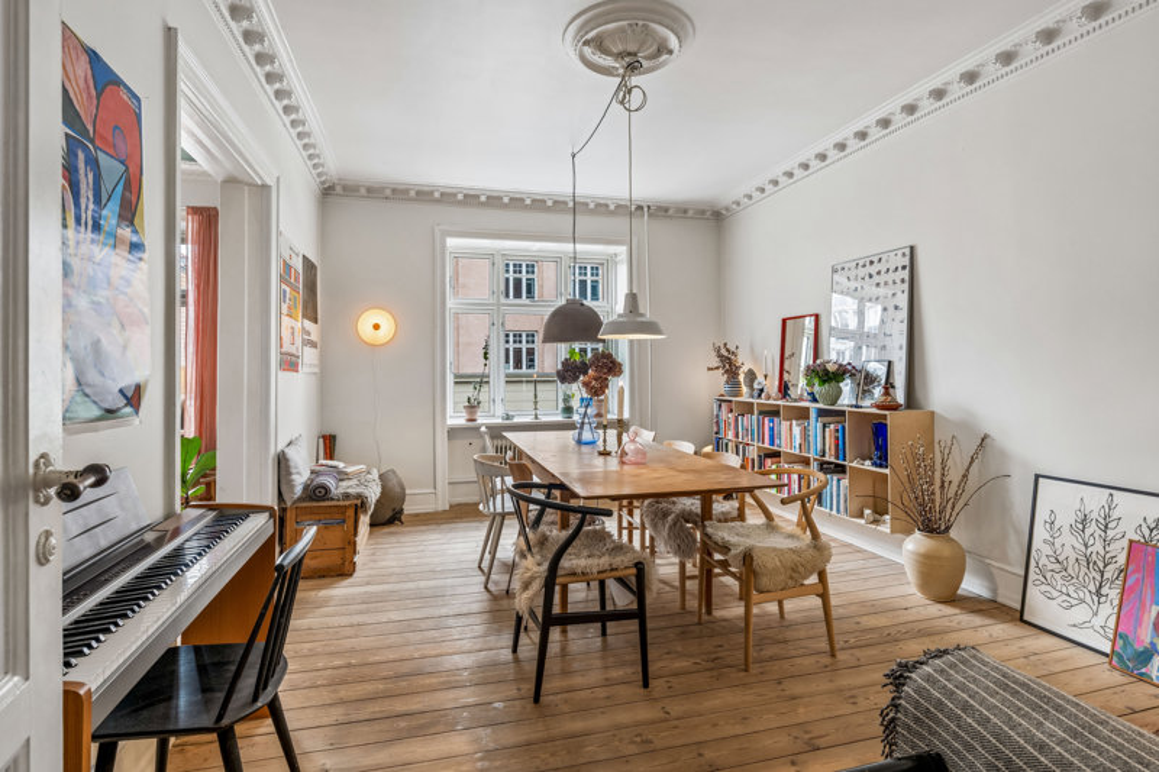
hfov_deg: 90.0
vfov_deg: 67.4
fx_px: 579
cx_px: 580
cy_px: 386
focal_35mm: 18
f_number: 10
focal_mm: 18
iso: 160
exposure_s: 1/8
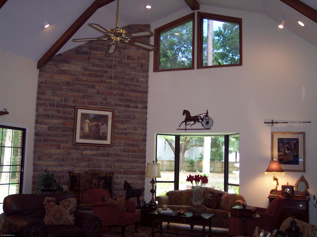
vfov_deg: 37.7
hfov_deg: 49.0
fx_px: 348
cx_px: 158
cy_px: 118
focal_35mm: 38
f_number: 2.8
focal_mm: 8
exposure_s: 1/30
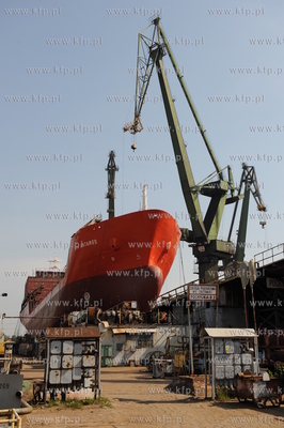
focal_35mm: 44
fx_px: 522
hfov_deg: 30.5
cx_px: 142
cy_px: 214
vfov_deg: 44.5
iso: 400
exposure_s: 1/2000
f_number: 5.6
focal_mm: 44
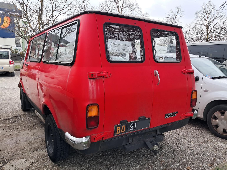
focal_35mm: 28
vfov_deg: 49.7
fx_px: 184
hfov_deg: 63.4
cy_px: 86
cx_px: 115
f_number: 1.8
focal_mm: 4
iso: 50
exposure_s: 1/120
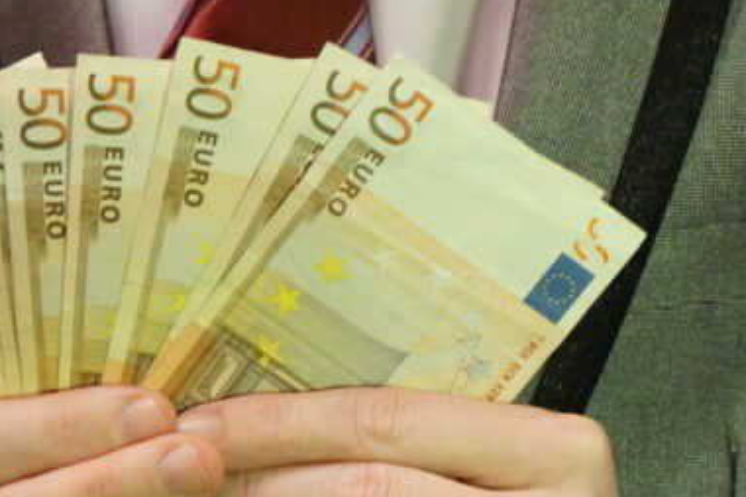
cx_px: 404
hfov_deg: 11.6
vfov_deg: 7.7
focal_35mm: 178
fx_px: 3687
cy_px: 367
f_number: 4.5
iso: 3200
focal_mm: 44
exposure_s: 1/40
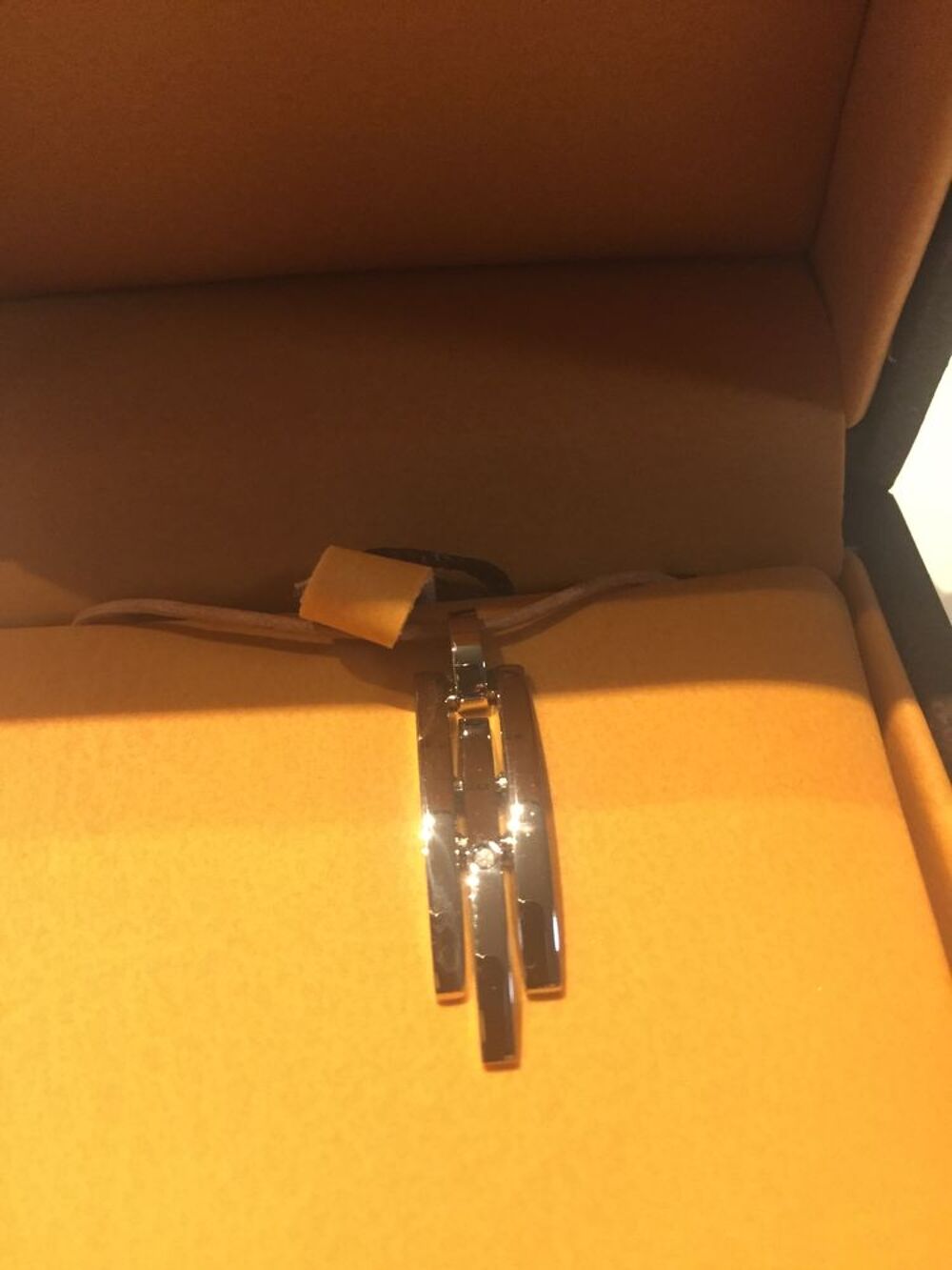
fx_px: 1063
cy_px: 635
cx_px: 476
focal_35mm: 29
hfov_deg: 48.2
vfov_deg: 61.7
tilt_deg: -48.1
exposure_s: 1/33
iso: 250
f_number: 2.2
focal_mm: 4.15
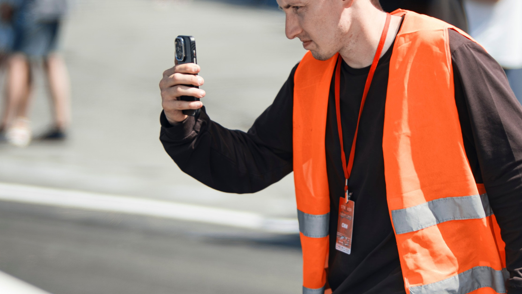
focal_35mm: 163
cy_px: 135
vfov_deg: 7.5
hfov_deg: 13.2
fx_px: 2257
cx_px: 329
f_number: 1.8
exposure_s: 1/250
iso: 100
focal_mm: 85
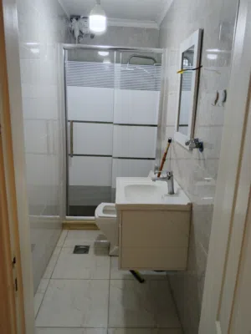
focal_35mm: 23
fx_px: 222
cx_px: 126
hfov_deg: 58.9
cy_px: 167
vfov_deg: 73.9
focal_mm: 4.09
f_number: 1.6
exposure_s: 1/100
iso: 275
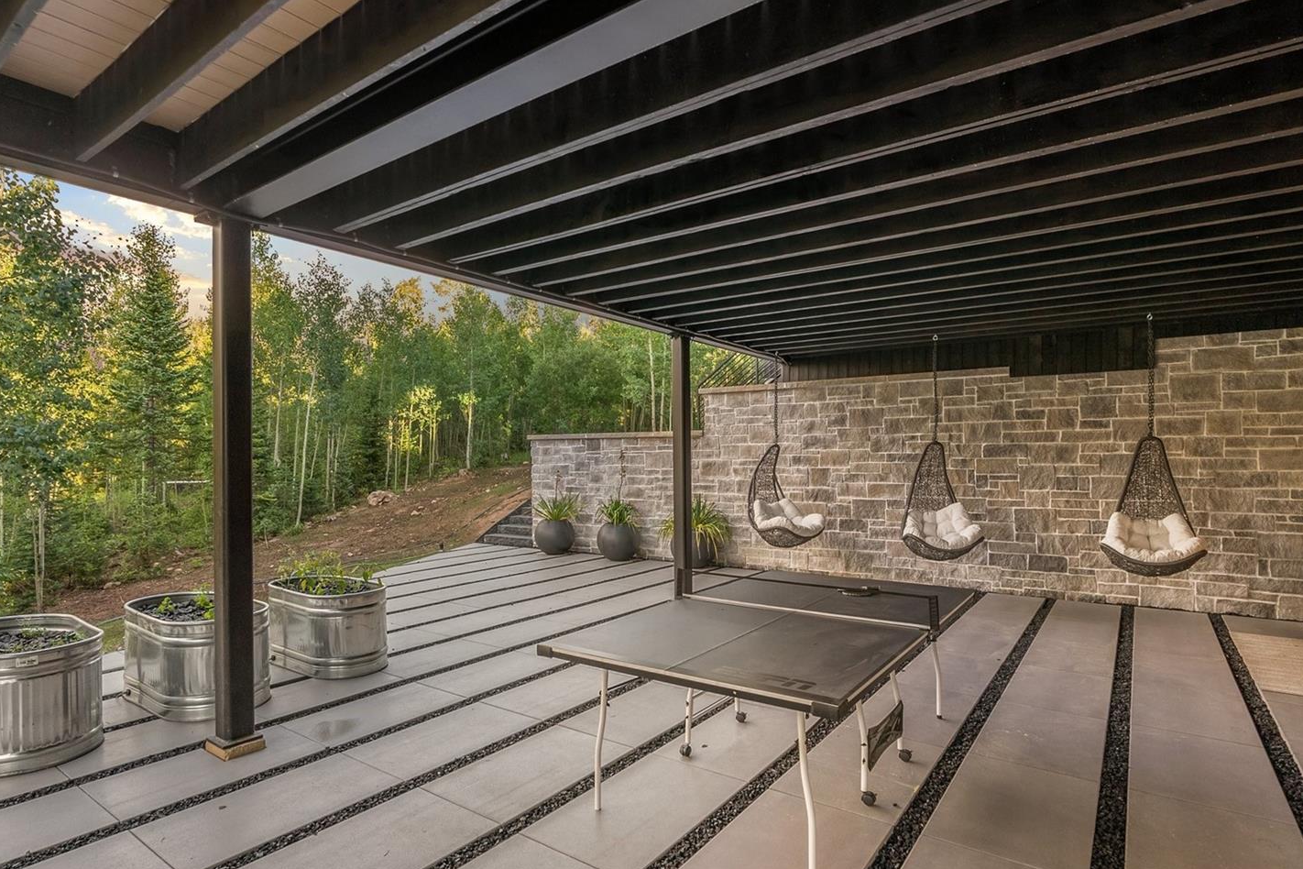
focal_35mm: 18
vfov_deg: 67.3
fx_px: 651
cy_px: 473
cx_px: 626
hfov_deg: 90.0
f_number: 8
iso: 500
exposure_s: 1/60
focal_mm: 16
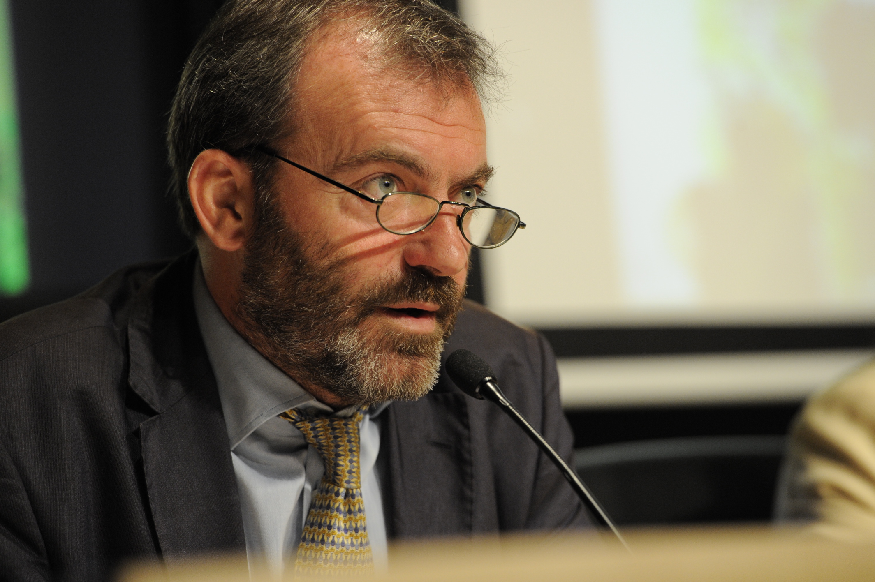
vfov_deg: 6.9
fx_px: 4858
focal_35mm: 200
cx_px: 438
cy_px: 291
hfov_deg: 10.3
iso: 2500
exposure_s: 1/200
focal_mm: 200
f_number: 4
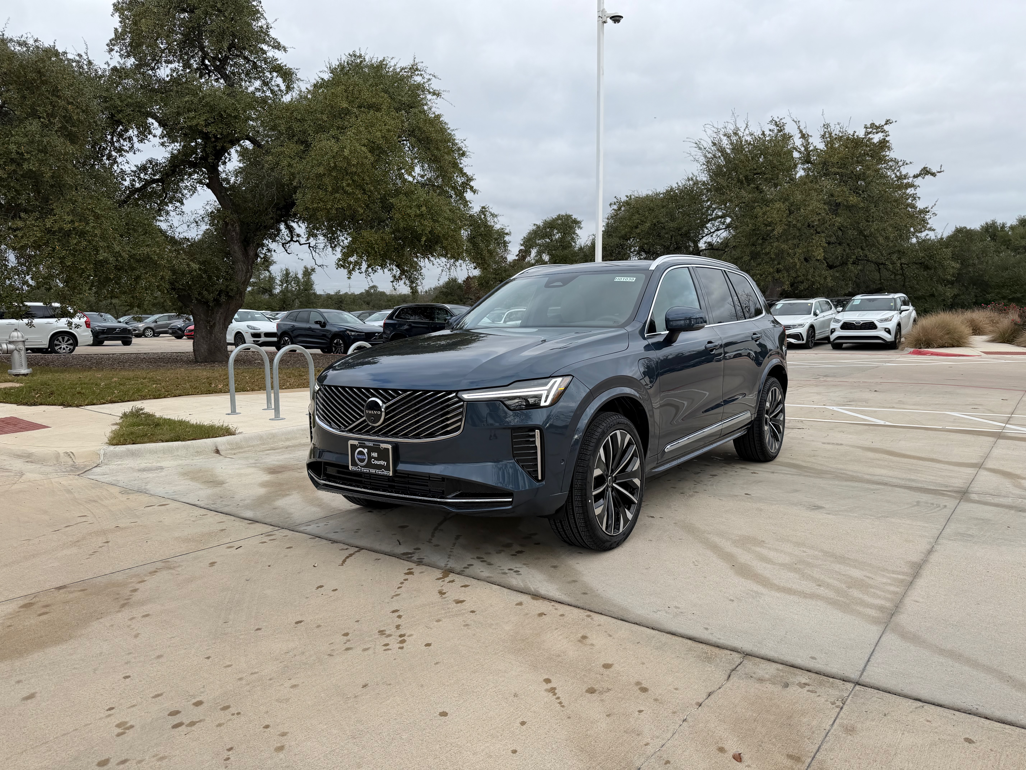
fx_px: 711
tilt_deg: -7.4
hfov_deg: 71.6
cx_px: 513
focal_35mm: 24
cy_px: 385
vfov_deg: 56.8
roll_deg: -1.8
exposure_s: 1/1770
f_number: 1.78
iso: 80
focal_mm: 6.76
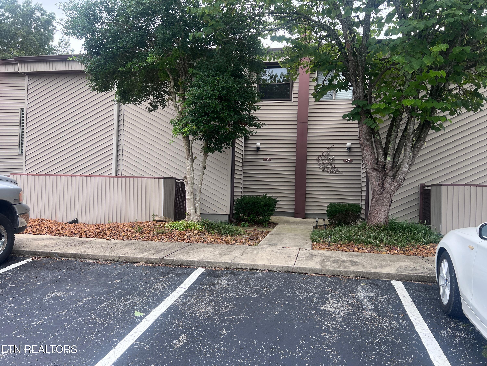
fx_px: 366
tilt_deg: +0.8
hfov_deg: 67.3
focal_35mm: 26
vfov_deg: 53.1
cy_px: 183
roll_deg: -1.1
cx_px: 244
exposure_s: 1/458
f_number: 1.5
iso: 50
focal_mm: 5.7
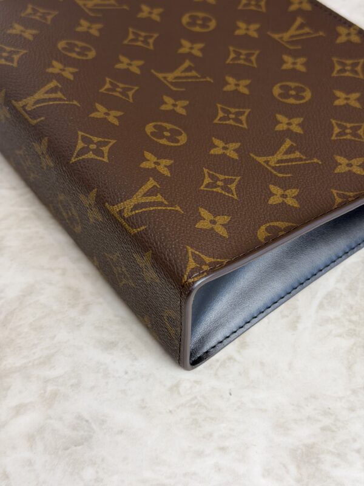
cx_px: 182
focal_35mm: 48
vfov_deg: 39.7
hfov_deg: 30.3
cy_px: 243
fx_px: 673
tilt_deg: -51.8
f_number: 1.78
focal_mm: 6.76
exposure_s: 1/60
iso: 64
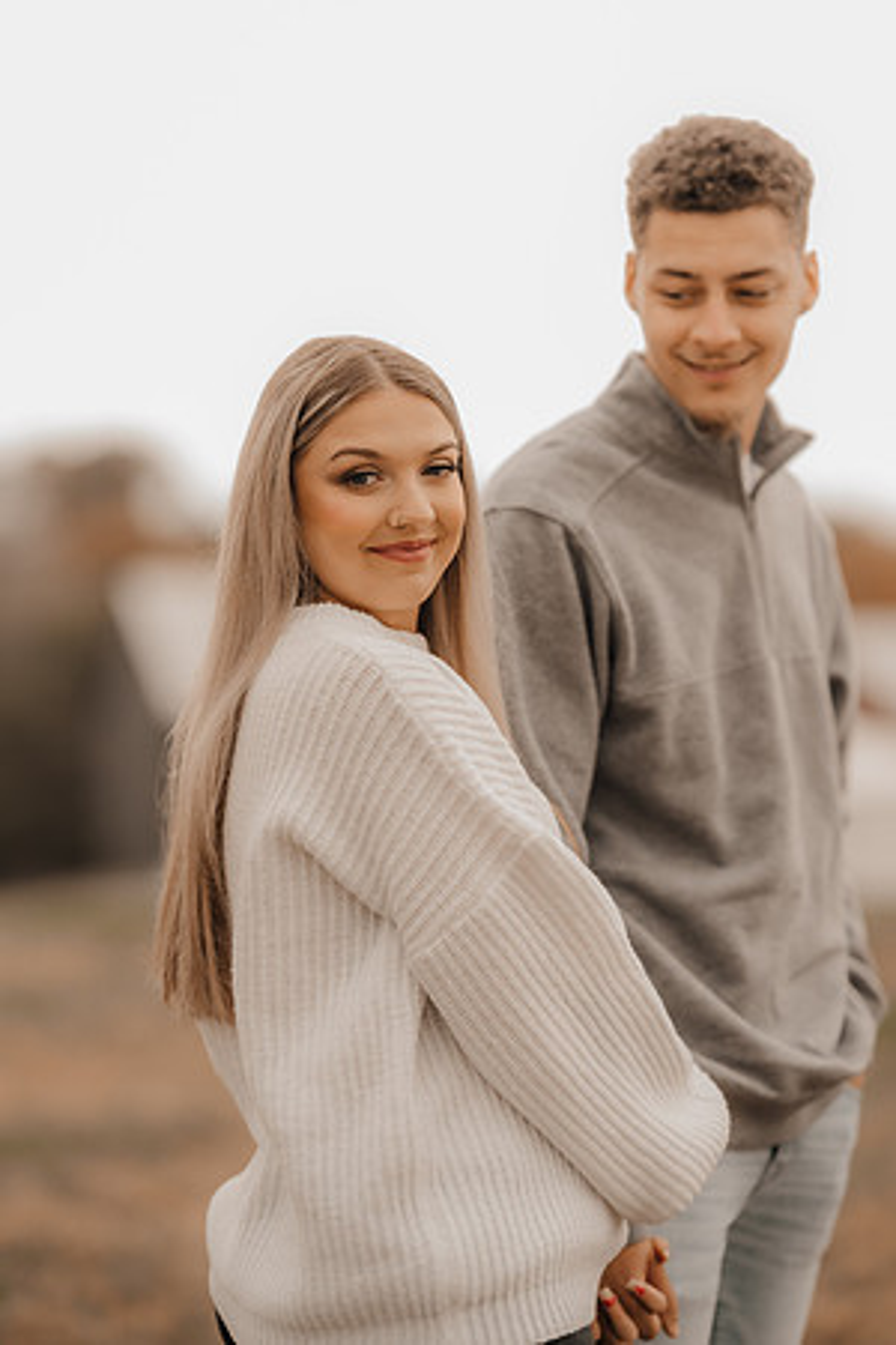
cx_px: 448
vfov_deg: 19.5
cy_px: 672
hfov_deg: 13.0
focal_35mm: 105
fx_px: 3920
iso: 160
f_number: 1.8
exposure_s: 1/800
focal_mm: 105
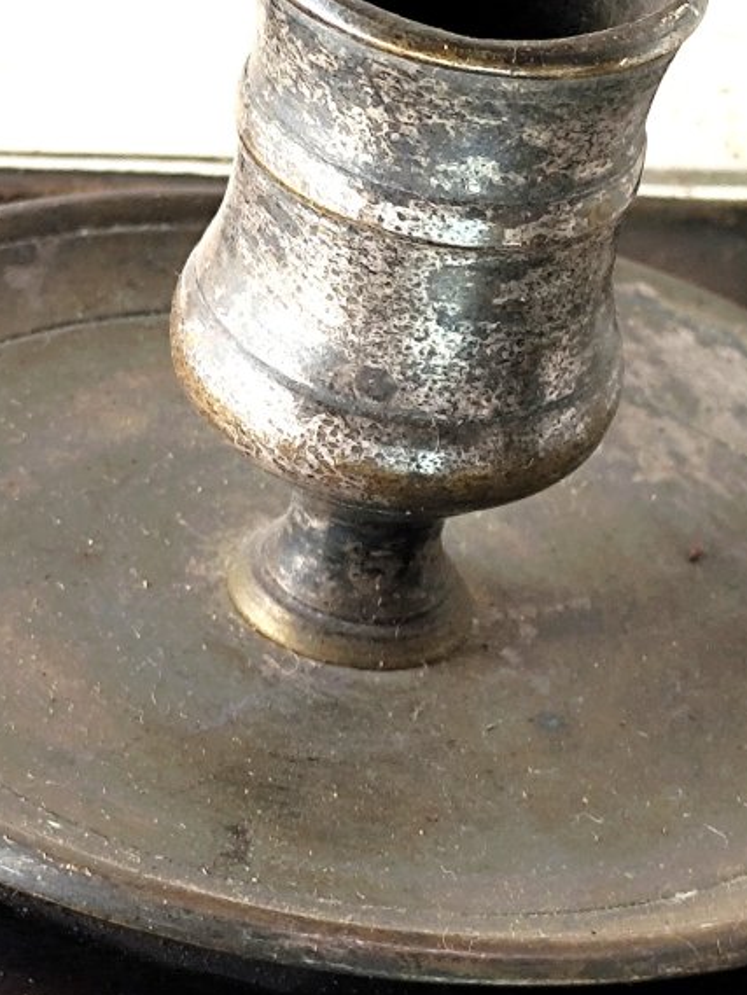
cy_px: 206
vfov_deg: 10.1
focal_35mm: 196
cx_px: 413
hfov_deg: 7.6
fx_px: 5637
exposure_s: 1/50
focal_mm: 6.14
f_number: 1.65
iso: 160
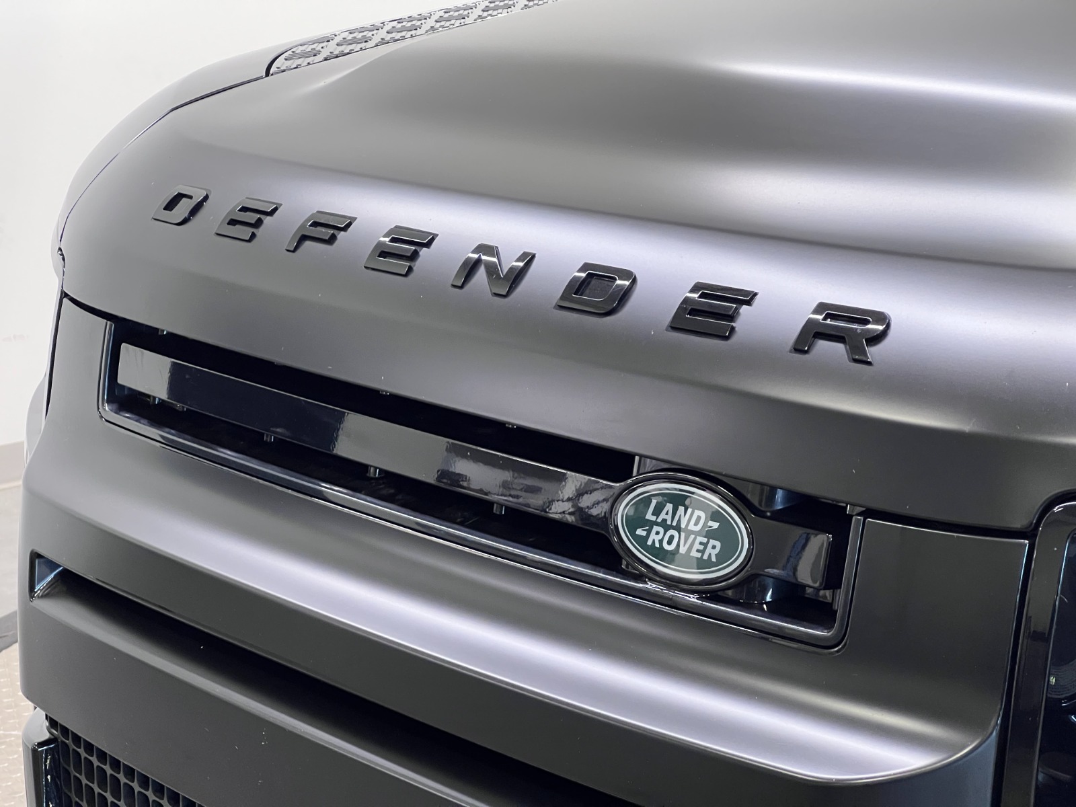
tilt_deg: -13.7
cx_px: 538
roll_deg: +0.9
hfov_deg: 25.3
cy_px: 404
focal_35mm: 77
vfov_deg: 19.1
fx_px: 2393
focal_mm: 9
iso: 320
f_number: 2.8
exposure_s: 1/60
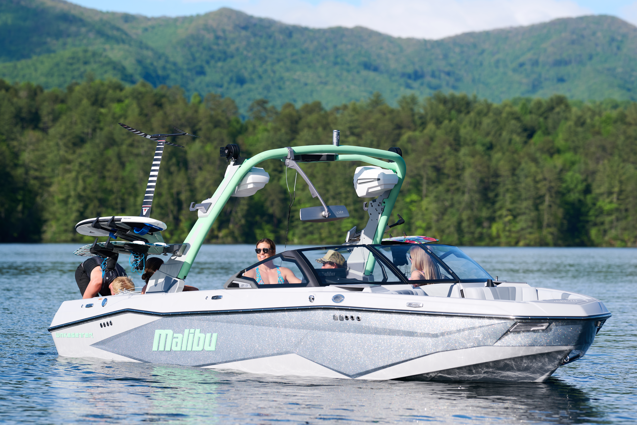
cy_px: 212
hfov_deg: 15.2
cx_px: 318
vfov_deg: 10.2
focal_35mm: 135
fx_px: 2389
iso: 100
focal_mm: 135
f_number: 3.5
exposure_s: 1/2000
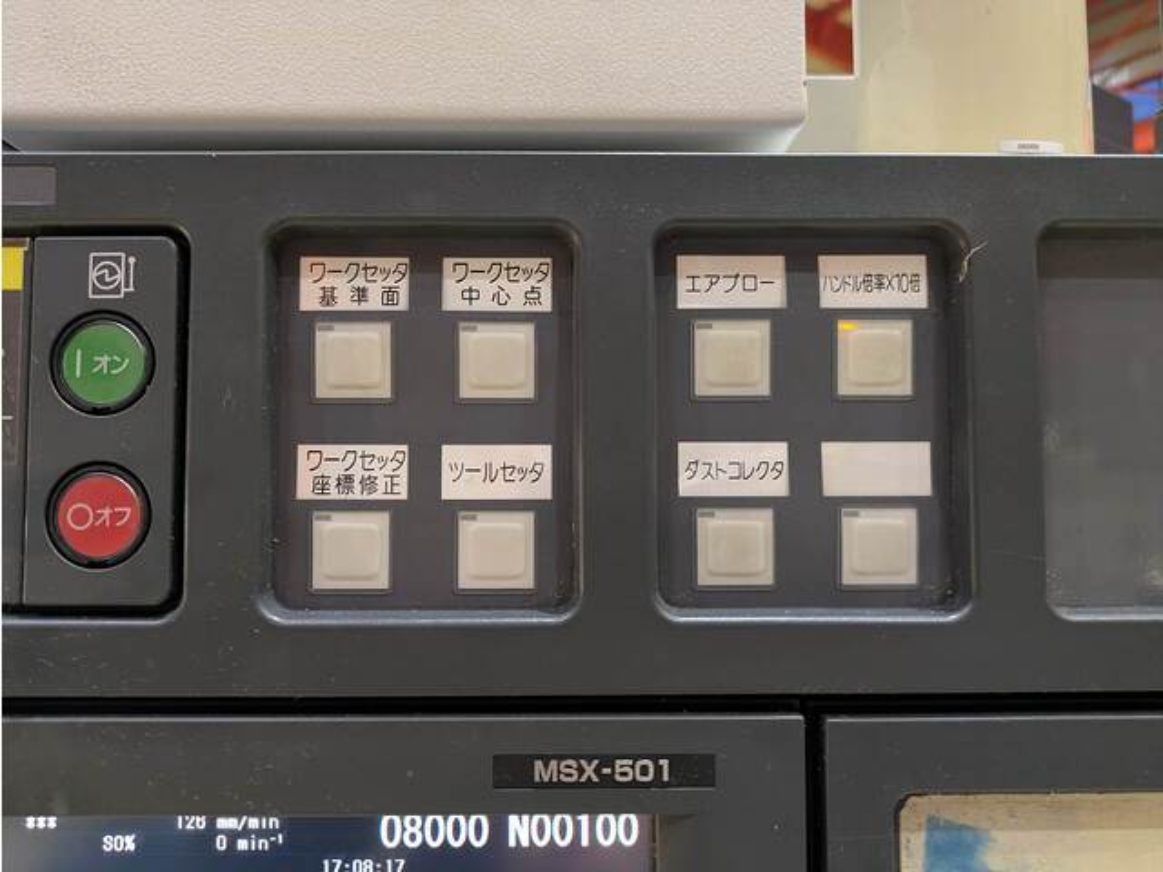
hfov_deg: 69.4
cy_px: 436
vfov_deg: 54.9
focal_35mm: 25
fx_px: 840
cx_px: 582
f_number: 1.89
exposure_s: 1/30
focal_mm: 5.43
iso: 399
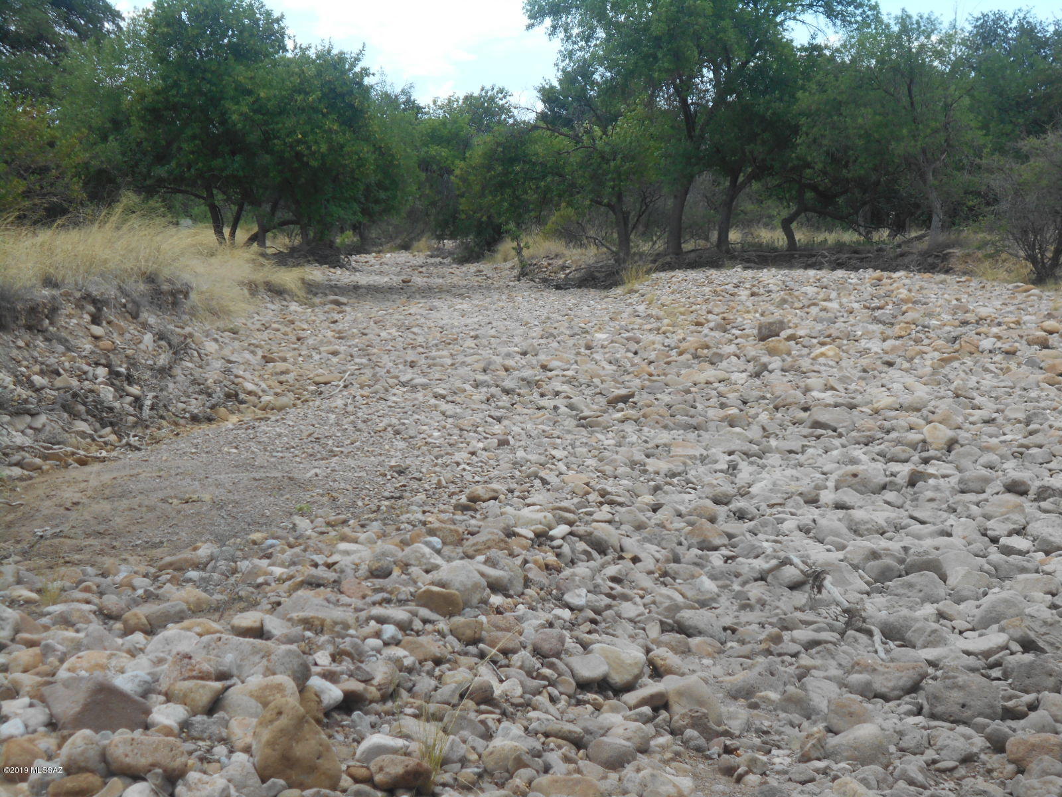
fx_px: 1994
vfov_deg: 22.6
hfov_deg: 29.8
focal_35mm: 65
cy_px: 398
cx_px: 531
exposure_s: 1/320
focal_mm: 11.6
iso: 80
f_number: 5.3
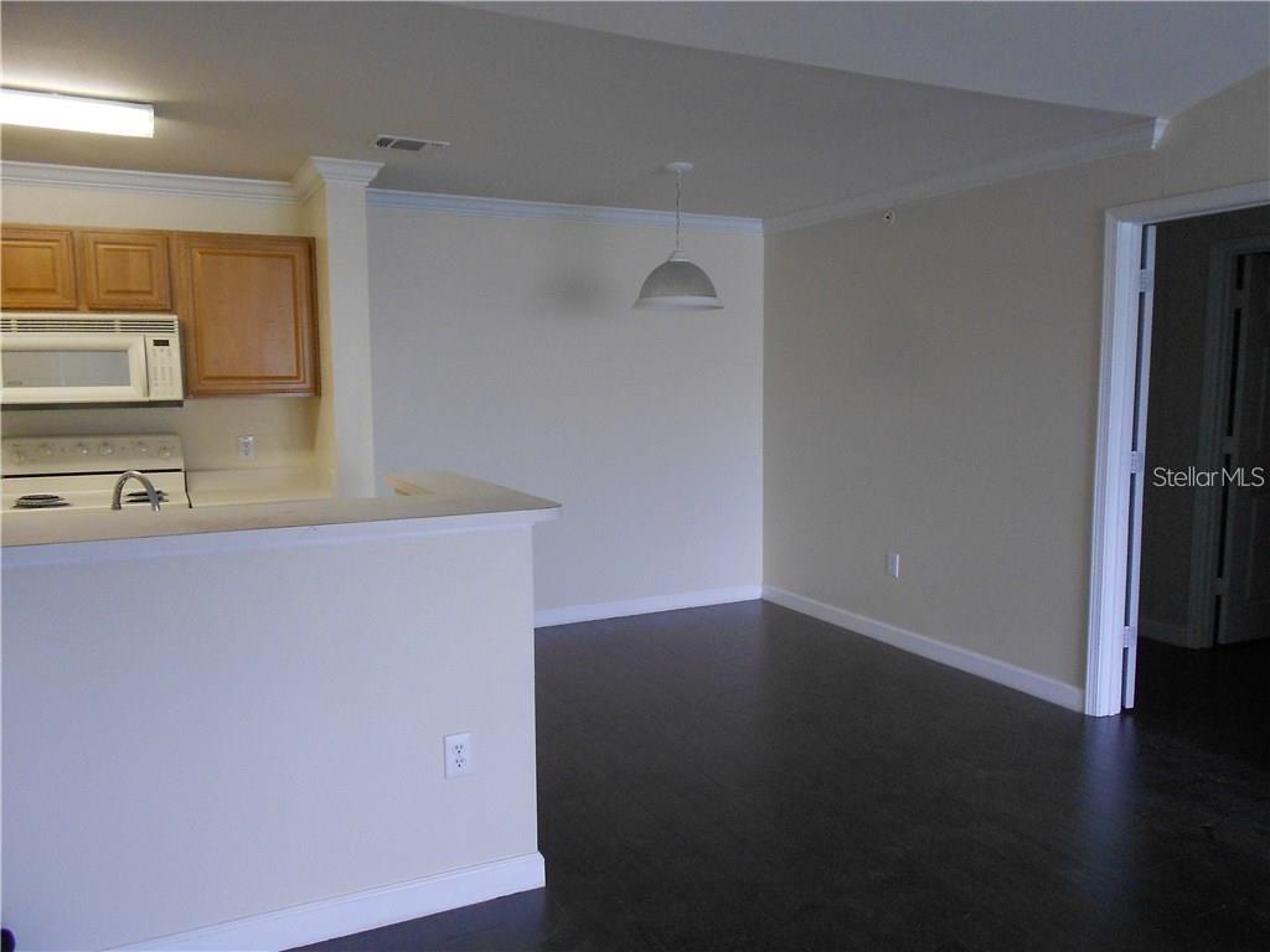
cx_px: 635
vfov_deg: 53.1
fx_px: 954
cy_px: 476
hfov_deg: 67.3
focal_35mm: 26
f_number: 3.2
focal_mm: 4.6
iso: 320
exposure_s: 1/30
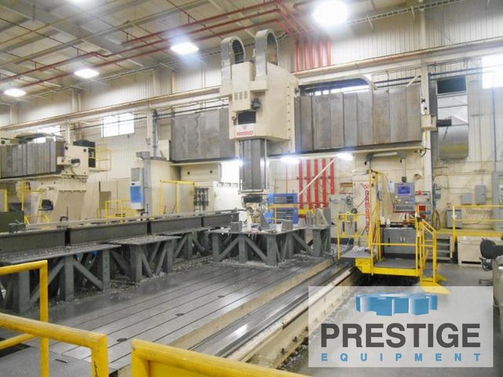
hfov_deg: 67.3
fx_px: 378
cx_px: 252
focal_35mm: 26
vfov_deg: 53.1
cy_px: 188
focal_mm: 4.7
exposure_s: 1/30
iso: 400
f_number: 3.4
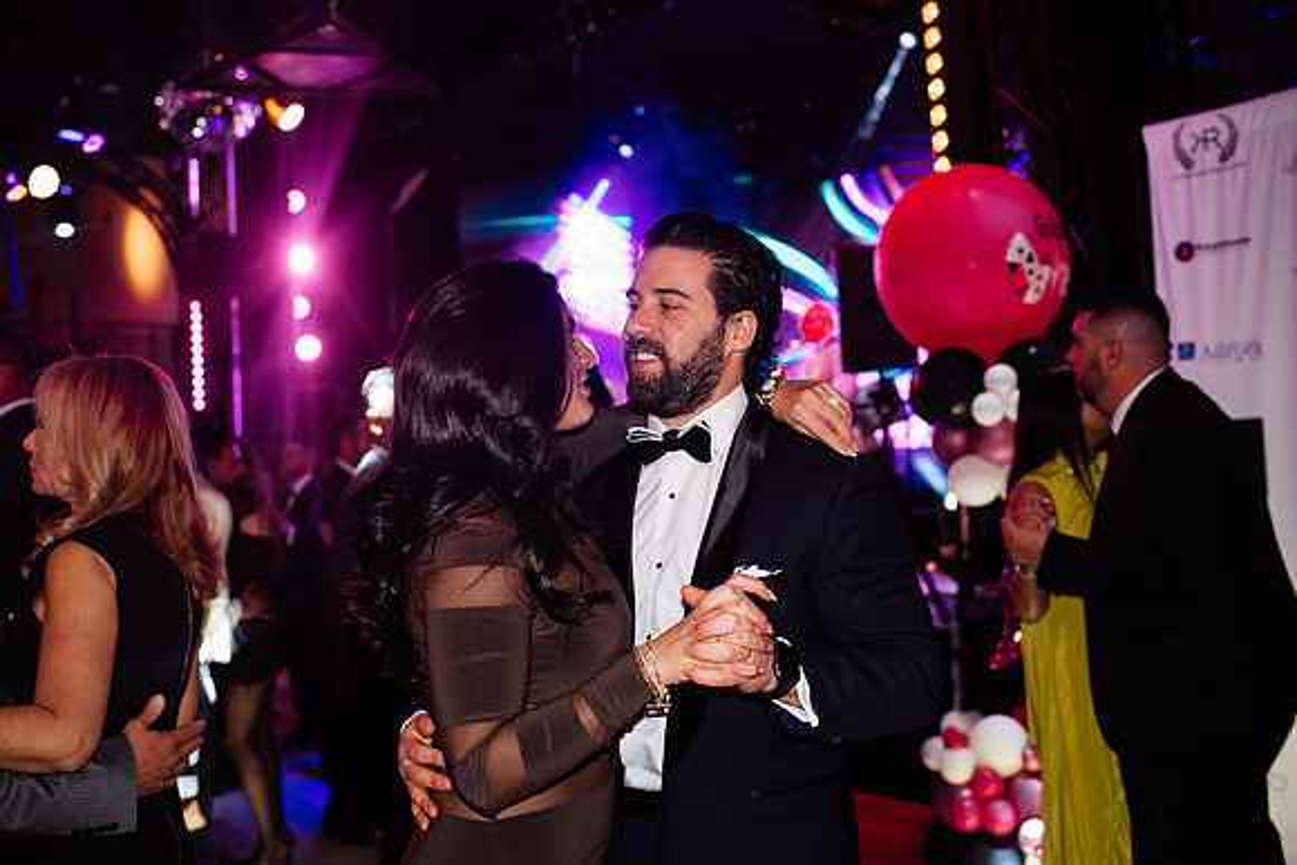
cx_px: 648
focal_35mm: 35
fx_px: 1261
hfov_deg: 54.4
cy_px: 432
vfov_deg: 37.9
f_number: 2.8
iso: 1000
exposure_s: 1/200
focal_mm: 35
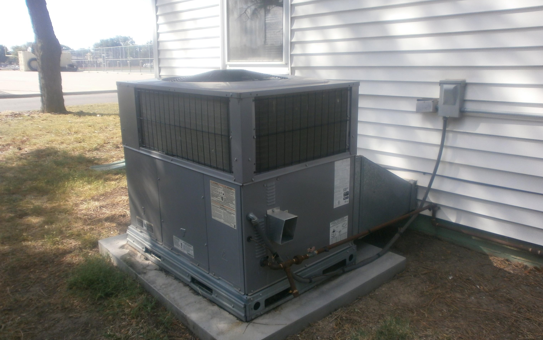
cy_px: 167
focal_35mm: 29
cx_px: 269
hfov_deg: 64.6
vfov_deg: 43.1
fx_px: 429
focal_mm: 4.8
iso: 100
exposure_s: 1/500
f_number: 2.9
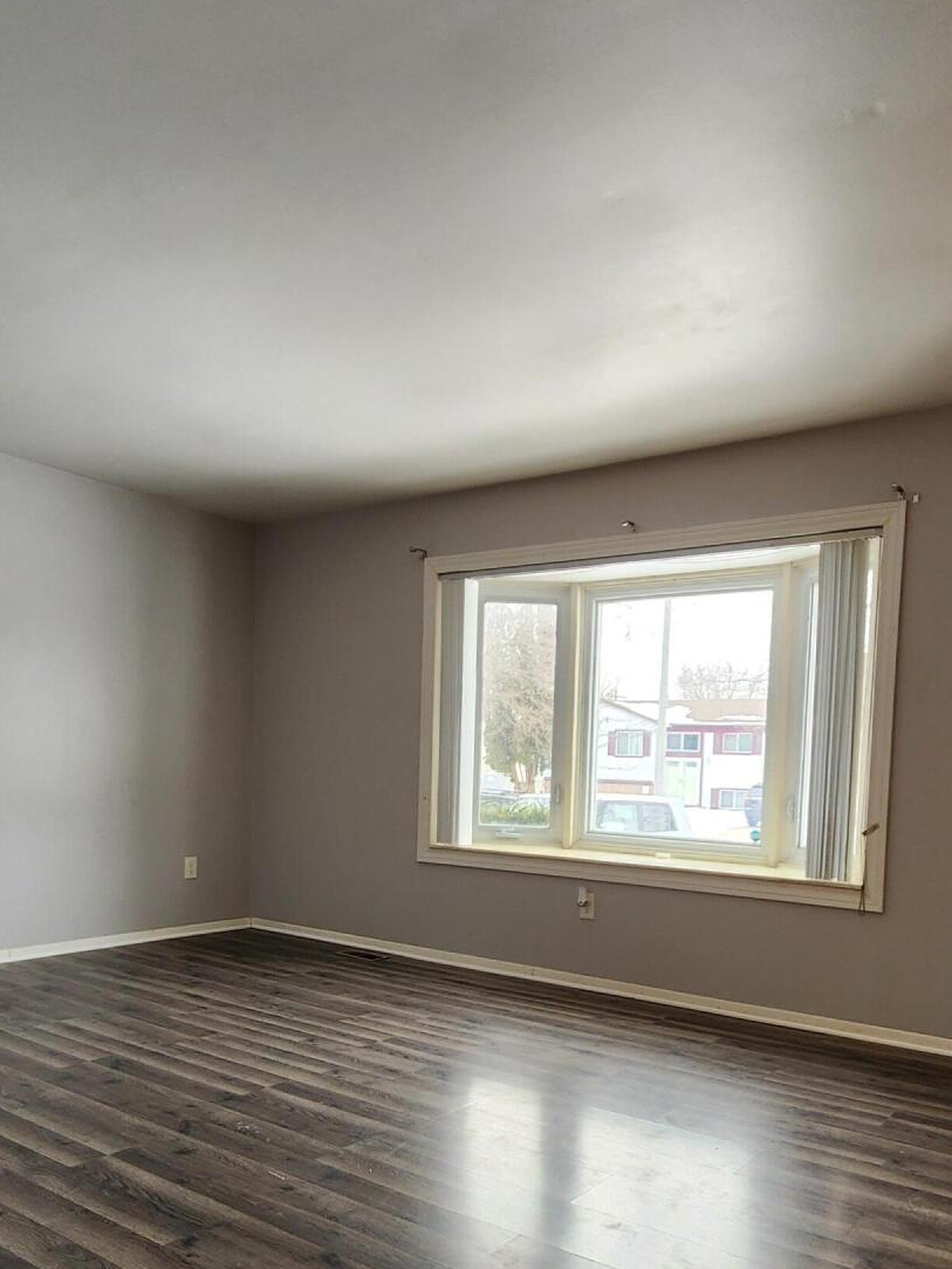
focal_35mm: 24
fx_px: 880
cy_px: 840
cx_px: 540
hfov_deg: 56.6
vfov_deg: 69.6
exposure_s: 1/60
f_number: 2.2
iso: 125
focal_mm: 2.2
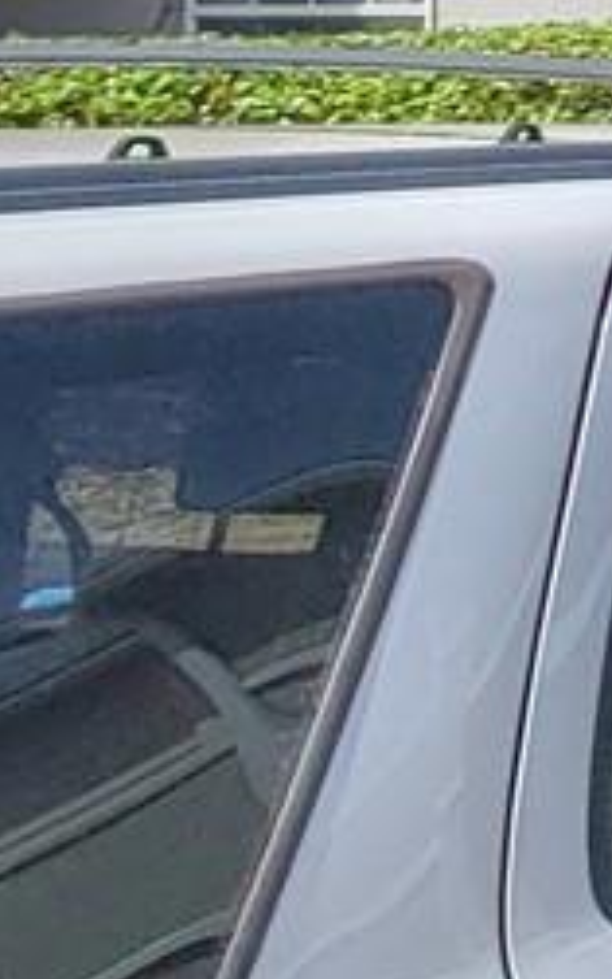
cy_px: -534
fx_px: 2347
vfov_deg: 20.0
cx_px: 2795
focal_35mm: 88
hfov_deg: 7.1
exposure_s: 1/1677
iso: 50
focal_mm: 2.2
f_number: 2.2
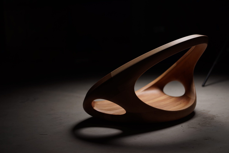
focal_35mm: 55
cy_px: 76
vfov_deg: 24.6
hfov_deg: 36.2
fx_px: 350
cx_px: 114
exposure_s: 1/80
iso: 100
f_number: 1.8
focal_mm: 55
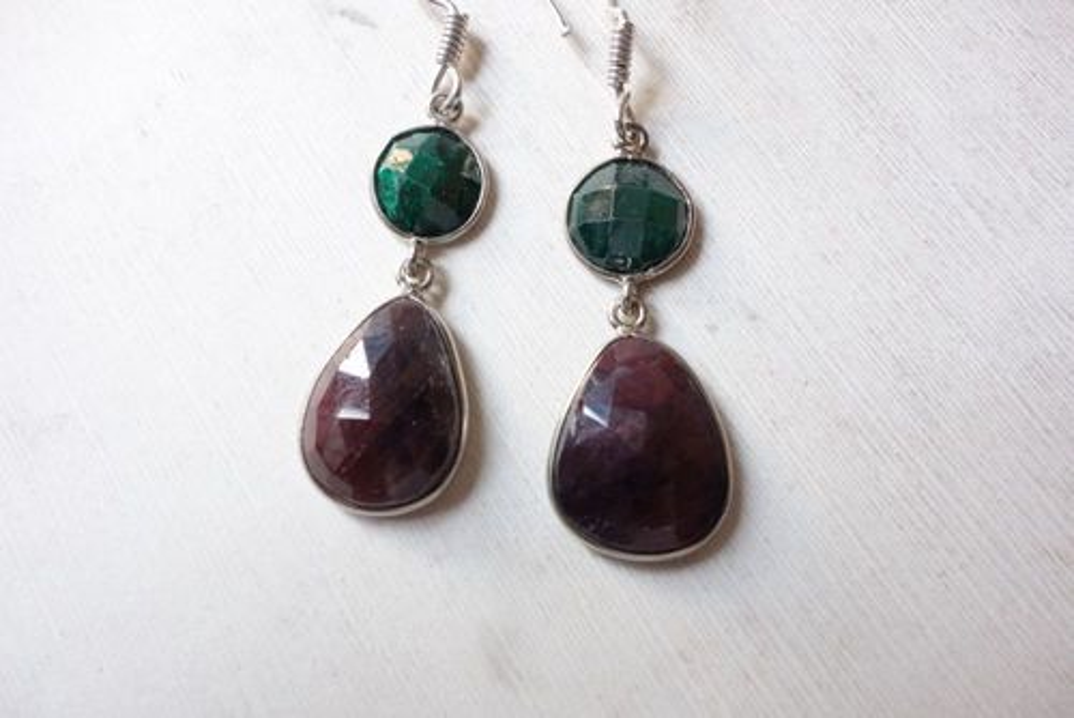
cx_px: 537
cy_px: 359
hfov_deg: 65.4
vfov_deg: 46.5
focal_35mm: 28
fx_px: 836
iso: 125
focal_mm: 10.4
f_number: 6.3
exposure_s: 1/6
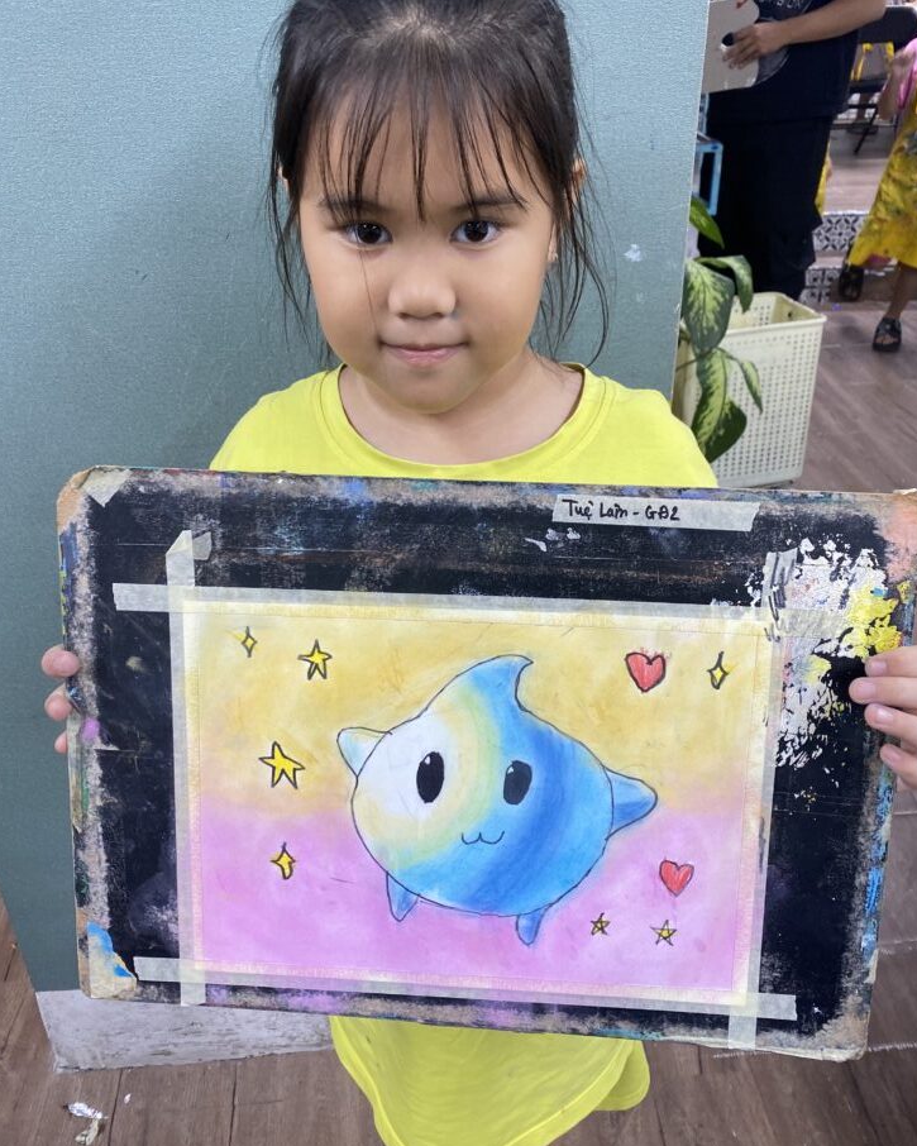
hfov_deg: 51.5
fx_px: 950
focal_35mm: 28
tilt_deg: -29.6
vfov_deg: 62.2
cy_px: 591
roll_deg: +1.0
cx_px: 467
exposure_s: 1/100
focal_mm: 4.25
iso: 125
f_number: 1.8
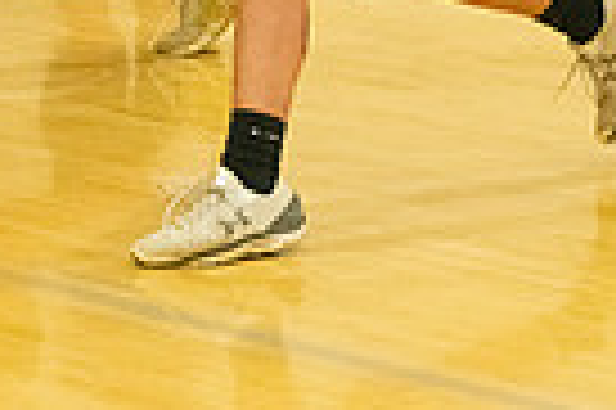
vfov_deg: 3.9
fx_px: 5930
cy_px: -264
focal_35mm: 347
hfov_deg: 5.9
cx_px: 274
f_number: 4.5
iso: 6400
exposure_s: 1/800
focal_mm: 82
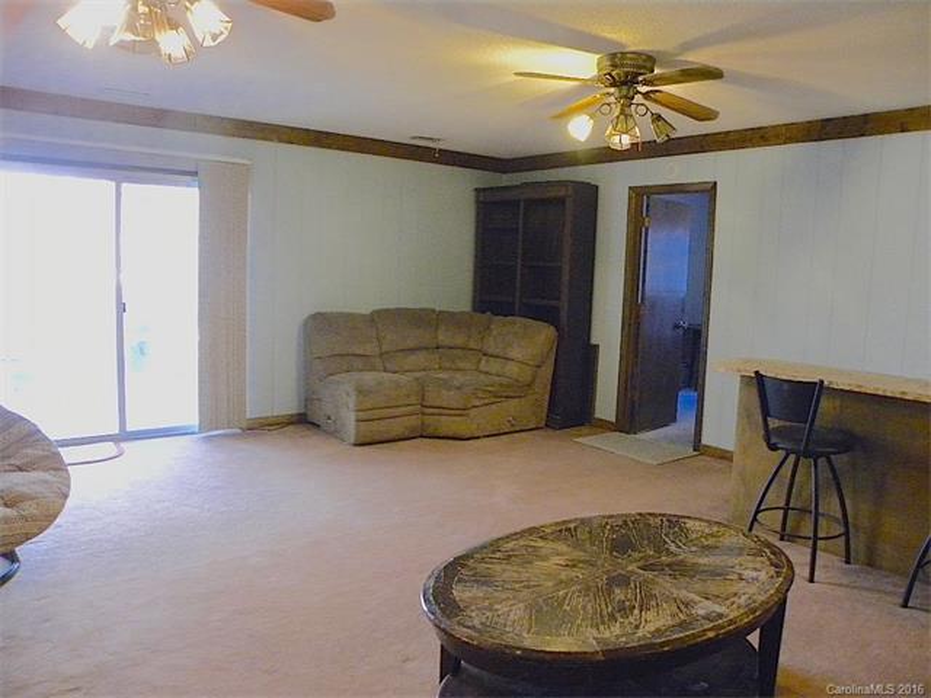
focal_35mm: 26
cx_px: 466
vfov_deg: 53.1
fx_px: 699
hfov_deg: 67.3
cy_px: 349
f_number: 2.8
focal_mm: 4.6
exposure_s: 1/19.8
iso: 400
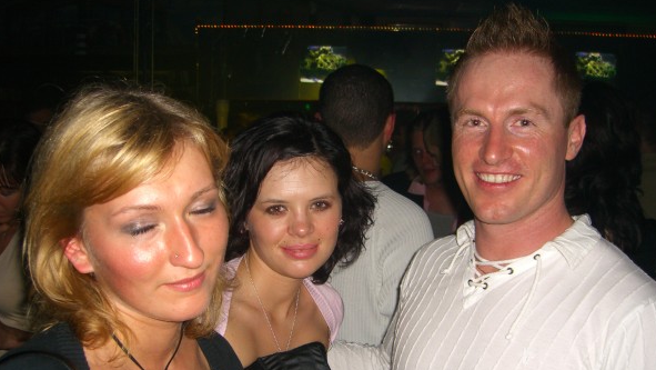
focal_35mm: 42
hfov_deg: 48.3
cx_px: 330
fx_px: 731
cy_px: 242
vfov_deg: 28.2
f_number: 2.8
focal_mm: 7.9
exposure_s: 1/60
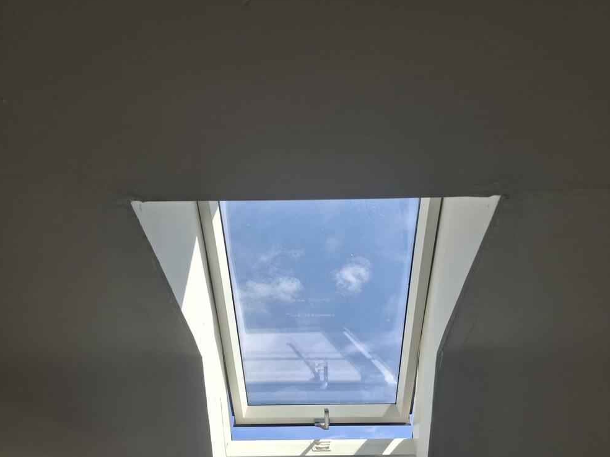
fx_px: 458
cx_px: 315
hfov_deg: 67.3
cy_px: 233
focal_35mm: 26
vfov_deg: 53.0
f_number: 1.8
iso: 32
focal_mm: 4.69
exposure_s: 1/1264
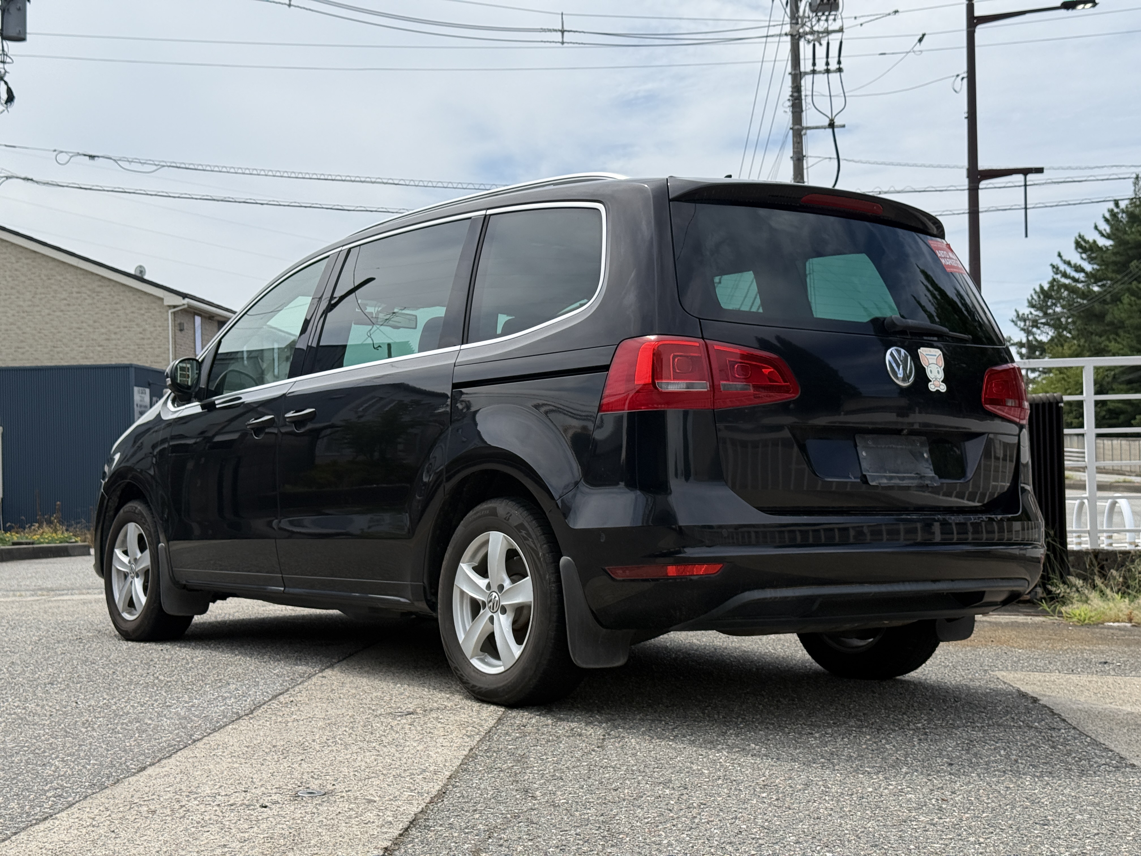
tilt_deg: +1.9
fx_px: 1582
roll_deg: +1.5
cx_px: 570
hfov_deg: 39.7
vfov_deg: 30.3
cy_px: 428
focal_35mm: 48
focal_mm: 6.76
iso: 80
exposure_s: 1/5208
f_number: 1.78
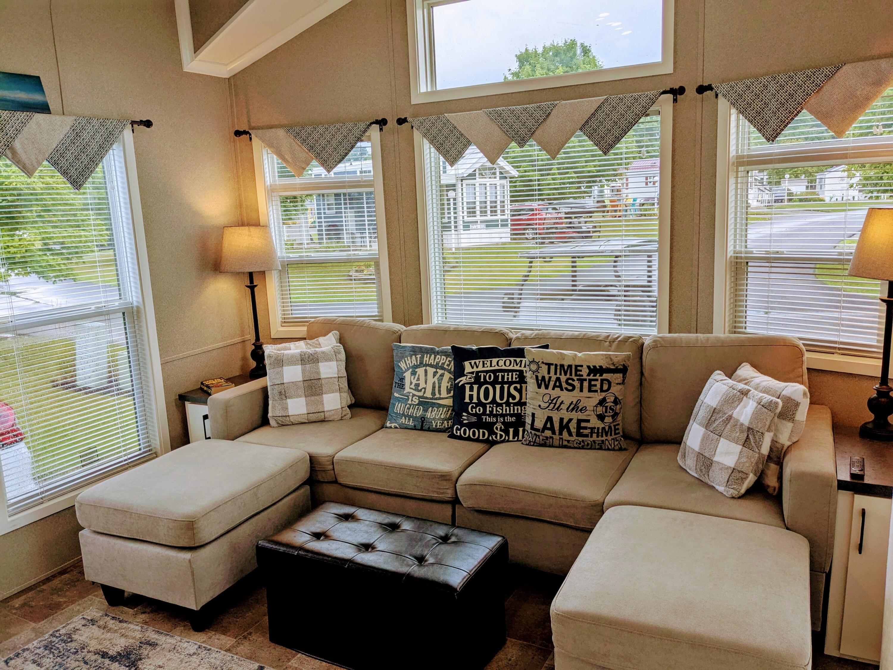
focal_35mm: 27
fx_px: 697
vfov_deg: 51.4
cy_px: 335
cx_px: 446
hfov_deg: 65.3
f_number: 1.73
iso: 37
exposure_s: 1/269
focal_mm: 4.38
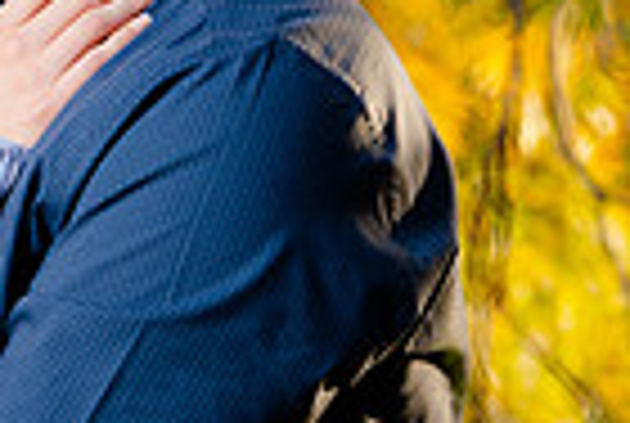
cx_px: 40
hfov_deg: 2.5
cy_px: 47
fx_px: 14205
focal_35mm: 810
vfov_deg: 1.7
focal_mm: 196
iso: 100
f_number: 5
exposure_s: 1/250
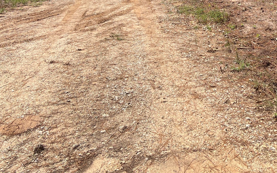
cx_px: 230
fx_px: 370
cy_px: -11
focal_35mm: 49
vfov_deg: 24.8
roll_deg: -1.8
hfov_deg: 39.1
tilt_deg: -9.1
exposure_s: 1/4115
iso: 50
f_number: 1.5
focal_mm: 5.7
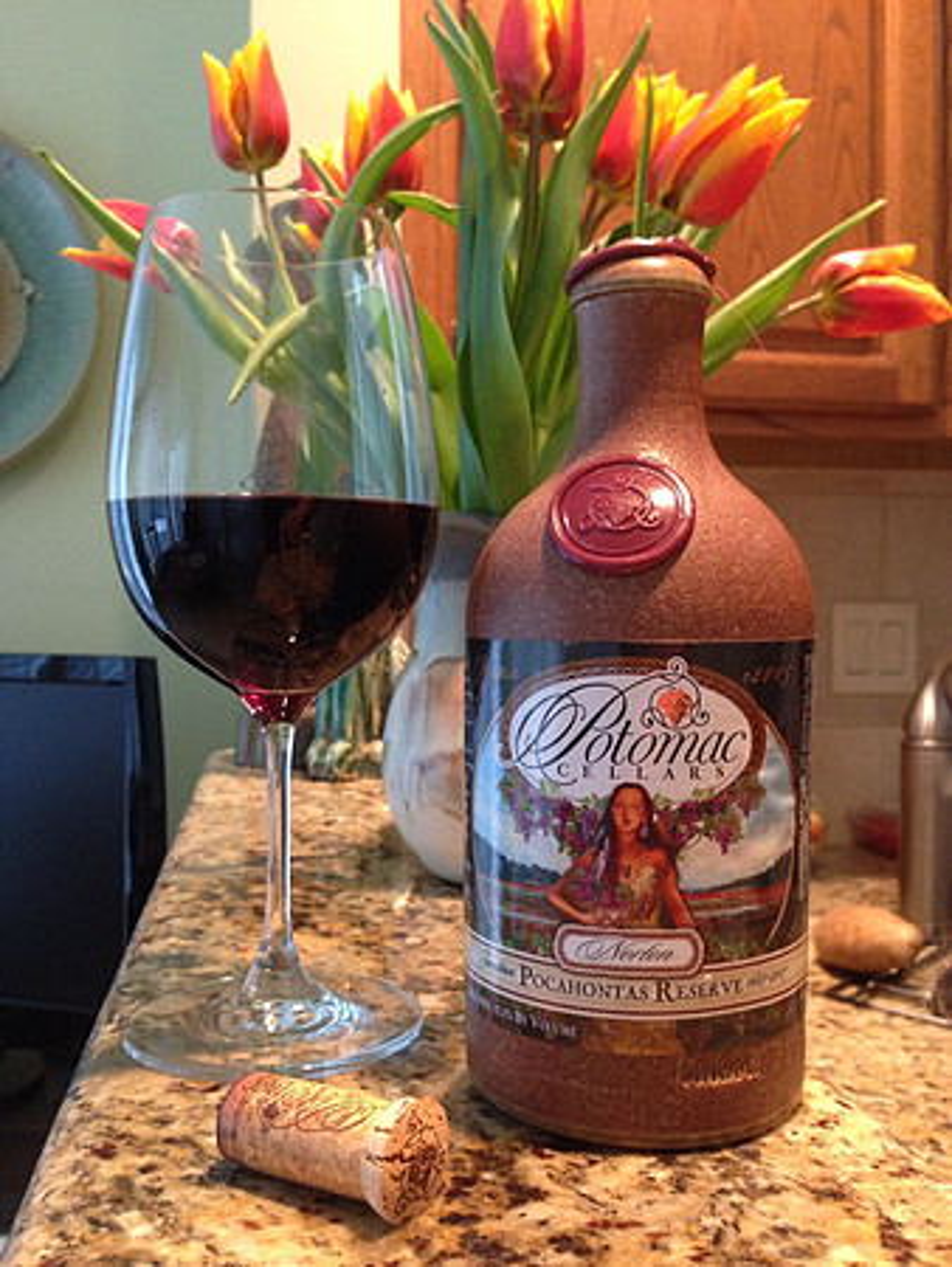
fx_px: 1209
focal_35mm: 33
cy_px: 634
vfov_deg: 55.3
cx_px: 476
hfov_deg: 43.0
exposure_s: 1/20
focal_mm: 4.13
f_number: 2.4
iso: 250
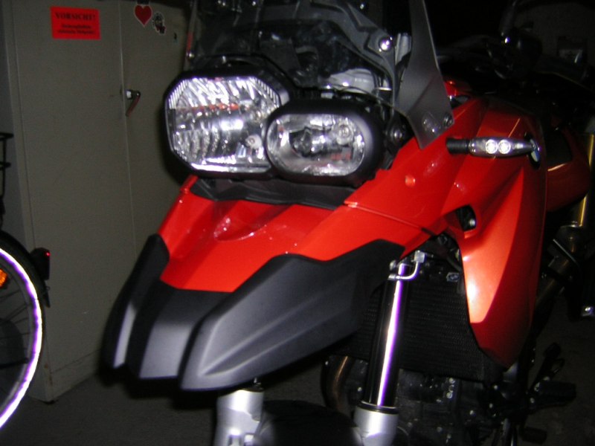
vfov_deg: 39.7
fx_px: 619
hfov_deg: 51.4
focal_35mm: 36
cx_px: 298
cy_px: 223
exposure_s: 1/60.1
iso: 50
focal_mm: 4.7
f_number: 2.6
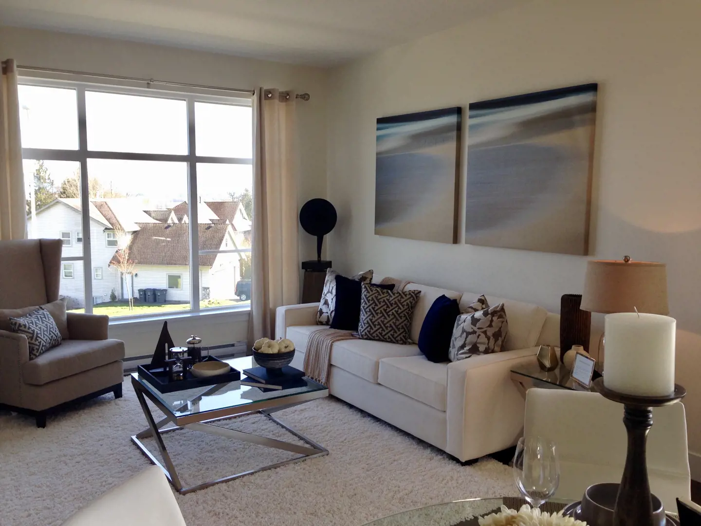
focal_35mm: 33
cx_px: 350
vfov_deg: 42.9
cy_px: 263
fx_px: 668
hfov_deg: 55.4
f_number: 2.4
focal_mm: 4.12
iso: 50
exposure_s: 1/132
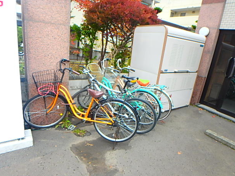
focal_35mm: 22
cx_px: 112
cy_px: 91
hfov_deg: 76.4
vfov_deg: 61.0
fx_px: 149
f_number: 3.5
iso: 125
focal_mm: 3.7
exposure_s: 1/80
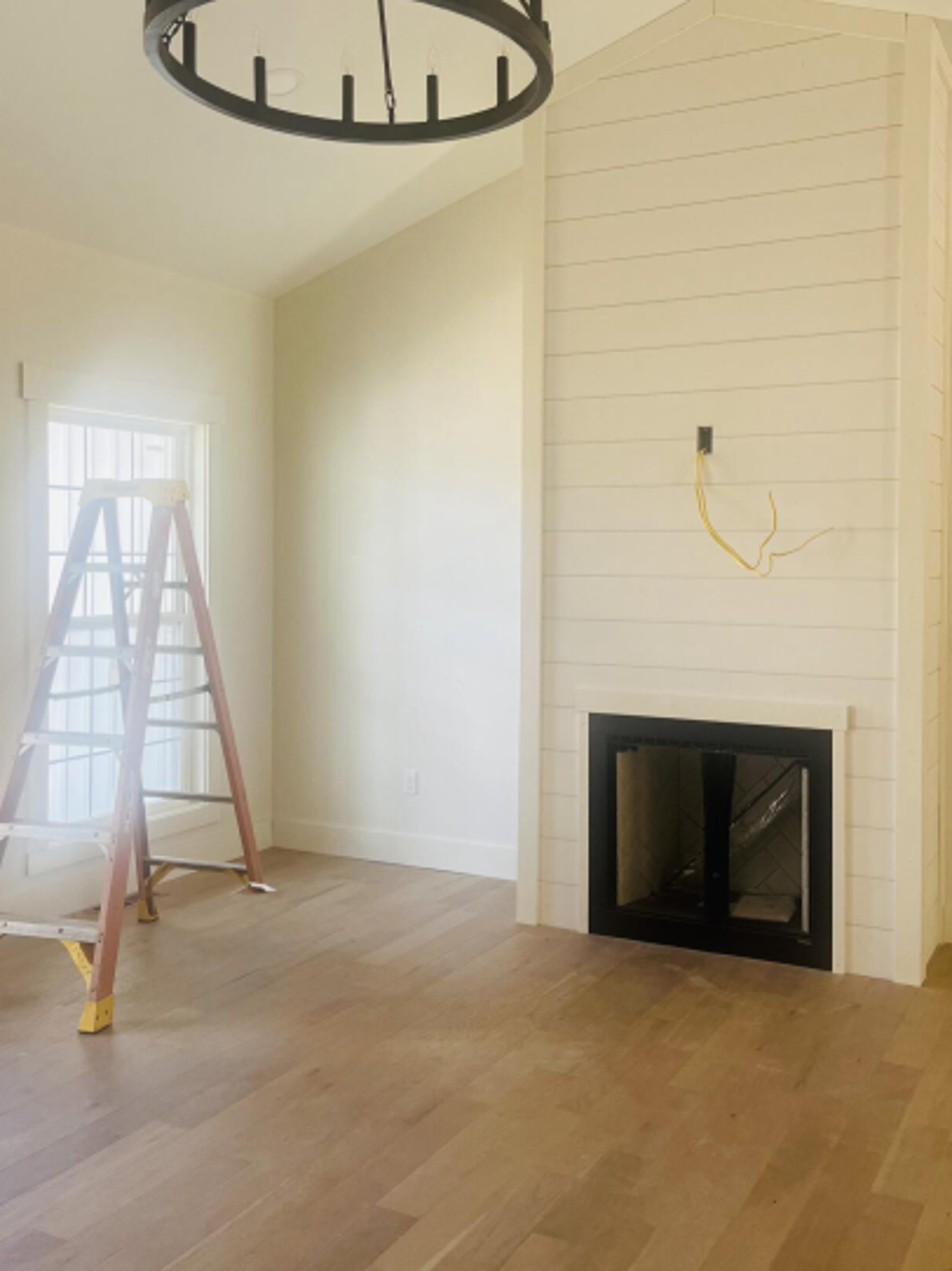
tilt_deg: -1.1
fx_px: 1174
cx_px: 582
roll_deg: +0.8
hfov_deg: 43.9
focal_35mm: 32
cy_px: 550
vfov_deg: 56.6
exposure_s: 1/121
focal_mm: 5.1
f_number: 1.6
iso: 80
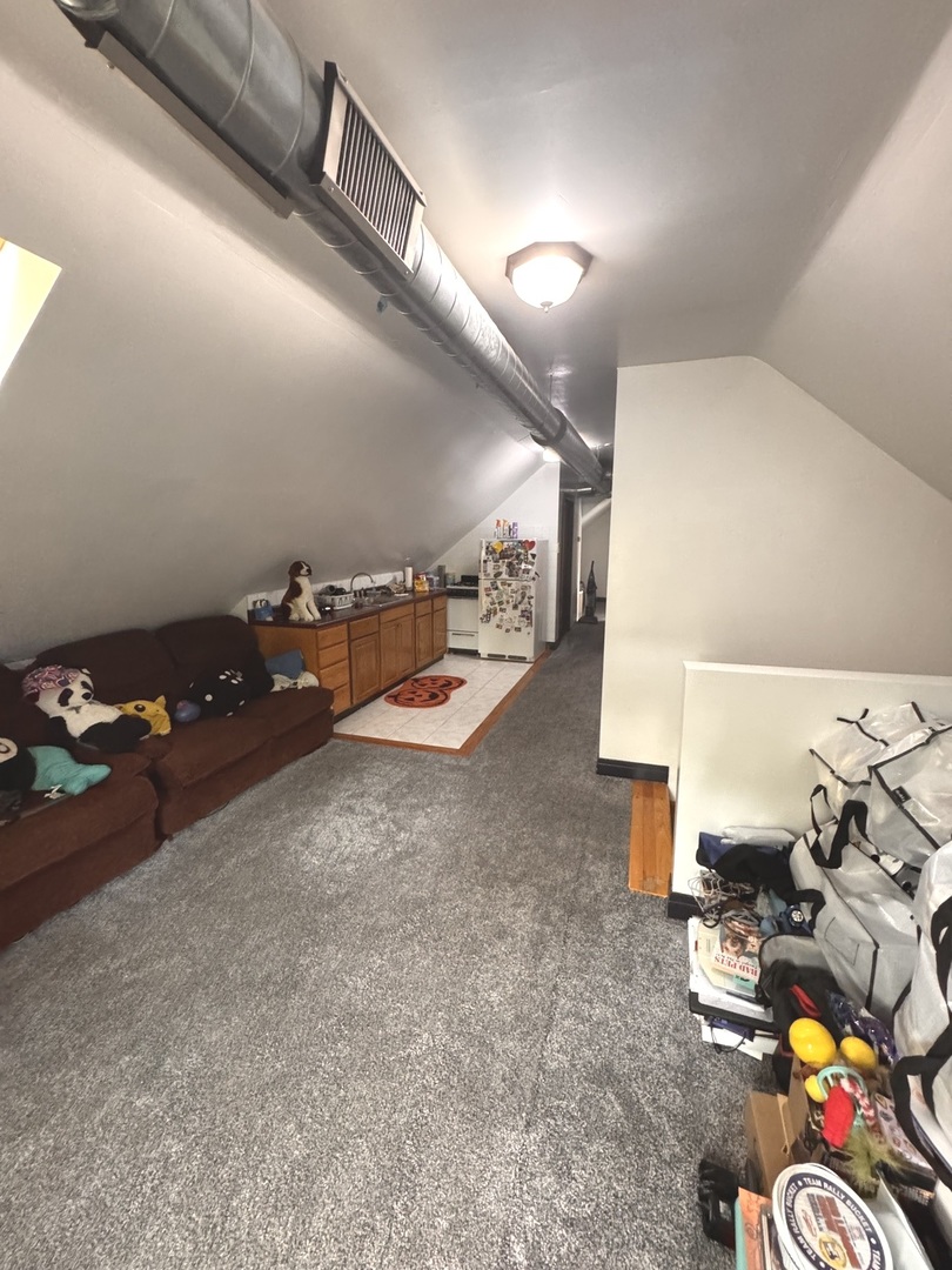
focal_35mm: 14
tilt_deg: -10.7
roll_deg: +0.8
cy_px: 635
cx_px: 476
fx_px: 513
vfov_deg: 102.1
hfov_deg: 85.7
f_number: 2.2
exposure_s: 1/60
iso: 1000
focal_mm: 2.22
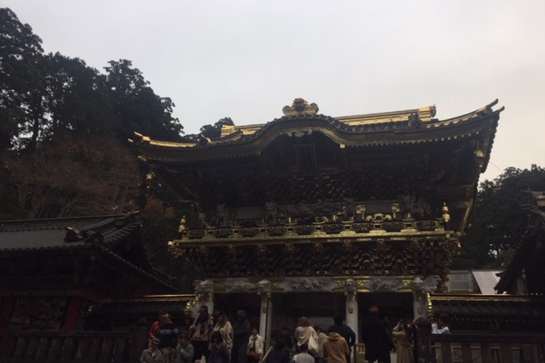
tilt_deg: +23.5
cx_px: 279
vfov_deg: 42.3
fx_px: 469
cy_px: 193
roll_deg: -4.9
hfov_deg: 60.3
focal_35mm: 31
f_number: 2.2
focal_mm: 4.15
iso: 32
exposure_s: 1/241
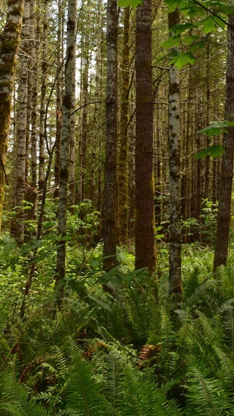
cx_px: 183
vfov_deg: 41.8
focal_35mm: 48
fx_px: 529
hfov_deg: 24.6
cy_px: 112
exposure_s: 1/60
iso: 400
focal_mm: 18
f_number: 8
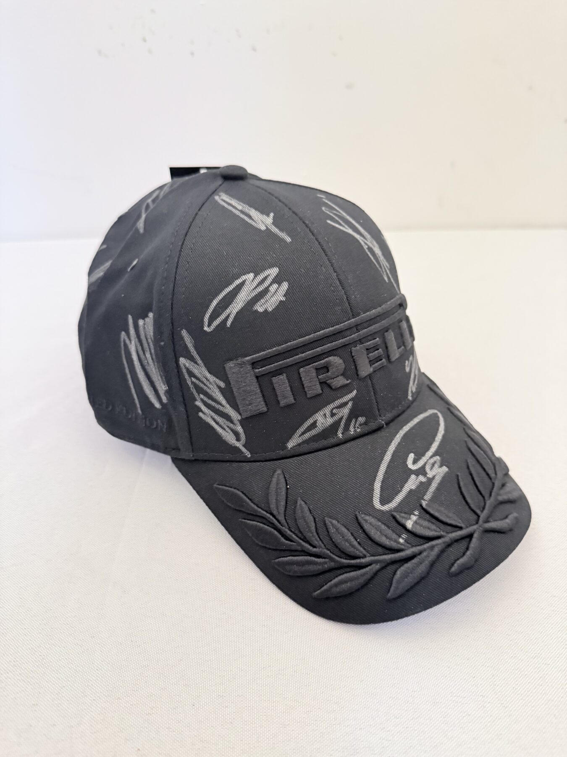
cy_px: 378
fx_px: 524
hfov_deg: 56.8
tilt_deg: -35.6
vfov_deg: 71.6
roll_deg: -0.2
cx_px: 284
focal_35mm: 24
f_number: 1.78
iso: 800
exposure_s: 1/50
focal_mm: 6.76
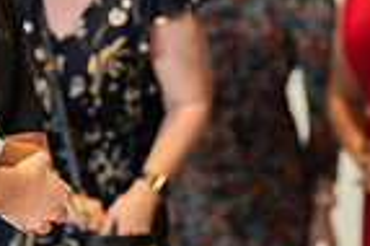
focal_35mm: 345
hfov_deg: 6.0
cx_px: 217
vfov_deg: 4.0
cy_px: 32
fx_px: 3542
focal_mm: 85
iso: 1250
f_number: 2.5
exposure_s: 1/200
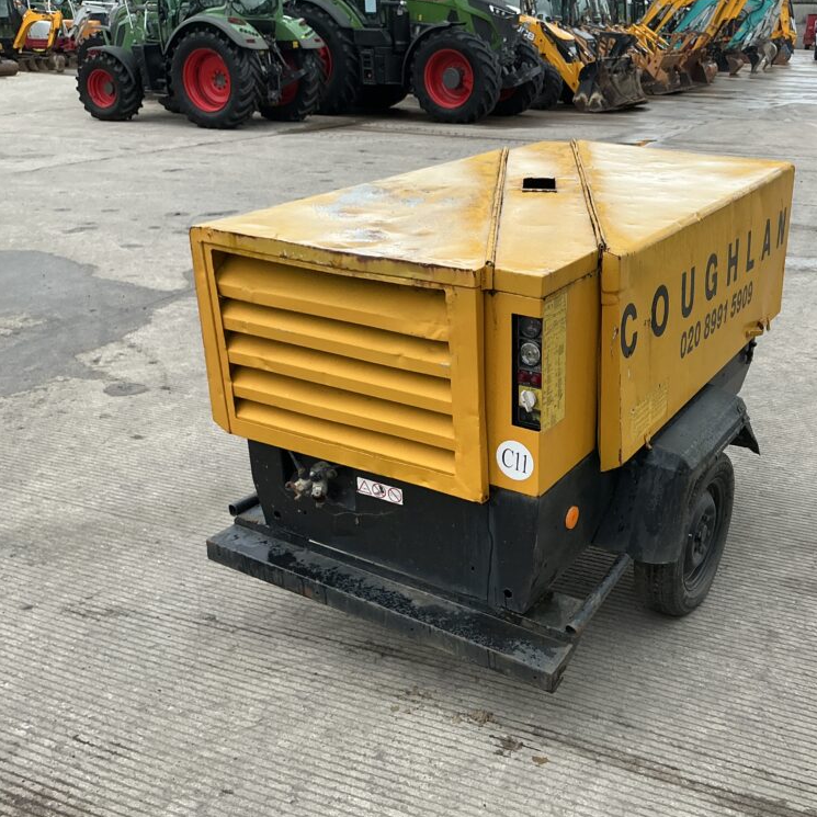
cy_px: 418
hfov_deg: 47.7
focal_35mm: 34
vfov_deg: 48.4
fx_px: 908
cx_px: 540
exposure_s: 1/683
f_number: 1.8
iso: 25
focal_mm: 3
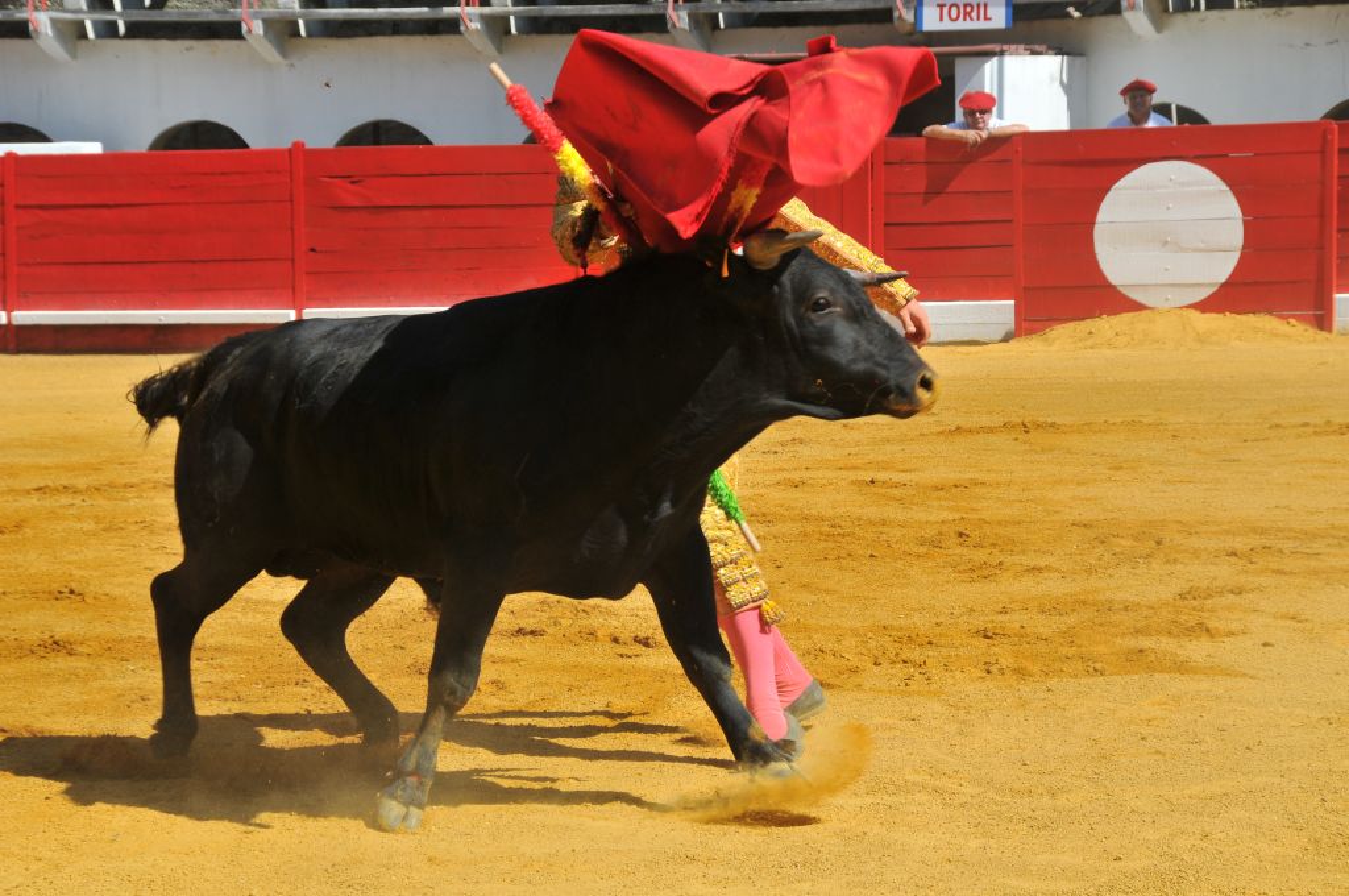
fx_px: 4210
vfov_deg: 12.1
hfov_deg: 18.2
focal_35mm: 112
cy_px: 448
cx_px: 674
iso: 200
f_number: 8
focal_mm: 75
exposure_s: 1/350
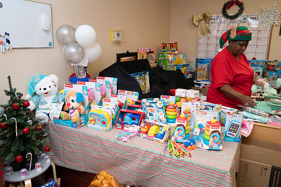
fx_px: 219
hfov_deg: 65.5
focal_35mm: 28
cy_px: 94
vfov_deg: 46.4
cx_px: 140
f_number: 5
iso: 640
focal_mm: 28
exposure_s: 1/80
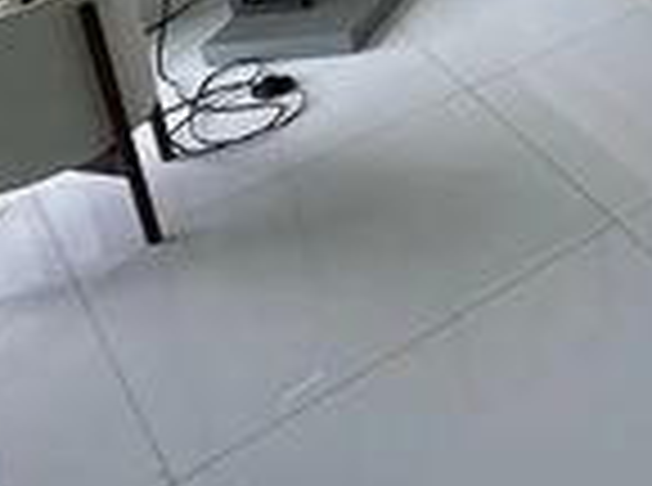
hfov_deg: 20.6
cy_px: -342
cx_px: 1201
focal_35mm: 62
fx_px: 1165
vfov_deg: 19.0
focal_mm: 2.22
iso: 40
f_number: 2.2
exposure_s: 1/130
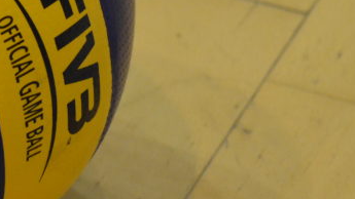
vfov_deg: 2.4
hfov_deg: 4.2
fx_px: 4819
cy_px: 6
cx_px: -85
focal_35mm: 512
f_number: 4.5
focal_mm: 110
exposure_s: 1/320
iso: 3200
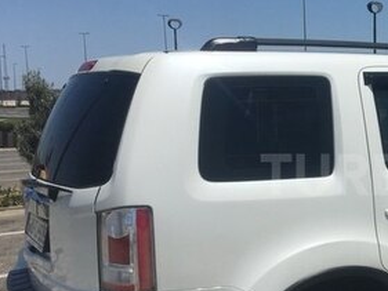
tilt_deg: -5.7
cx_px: 402
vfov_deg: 21.6
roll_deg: +0.6
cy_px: 174
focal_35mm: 68
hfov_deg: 26.7
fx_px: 763
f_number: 2.2
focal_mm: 4.15
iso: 25
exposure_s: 1/4274
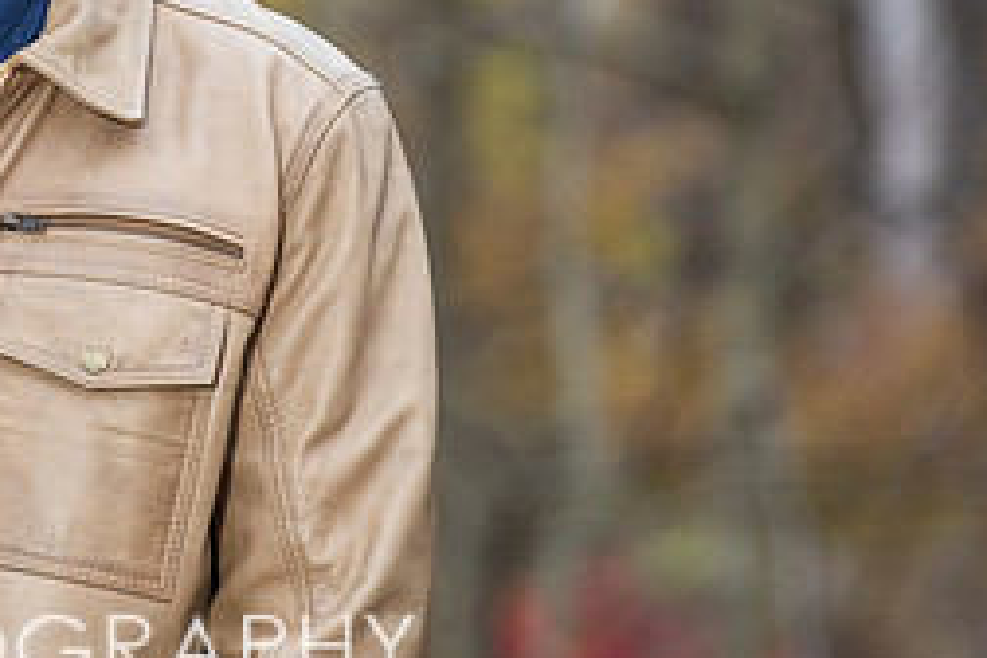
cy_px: -99
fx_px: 13981
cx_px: -13
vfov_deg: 2.7
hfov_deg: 4.0
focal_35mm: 510
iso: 400
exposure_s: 1/200
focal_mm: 200
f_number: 4
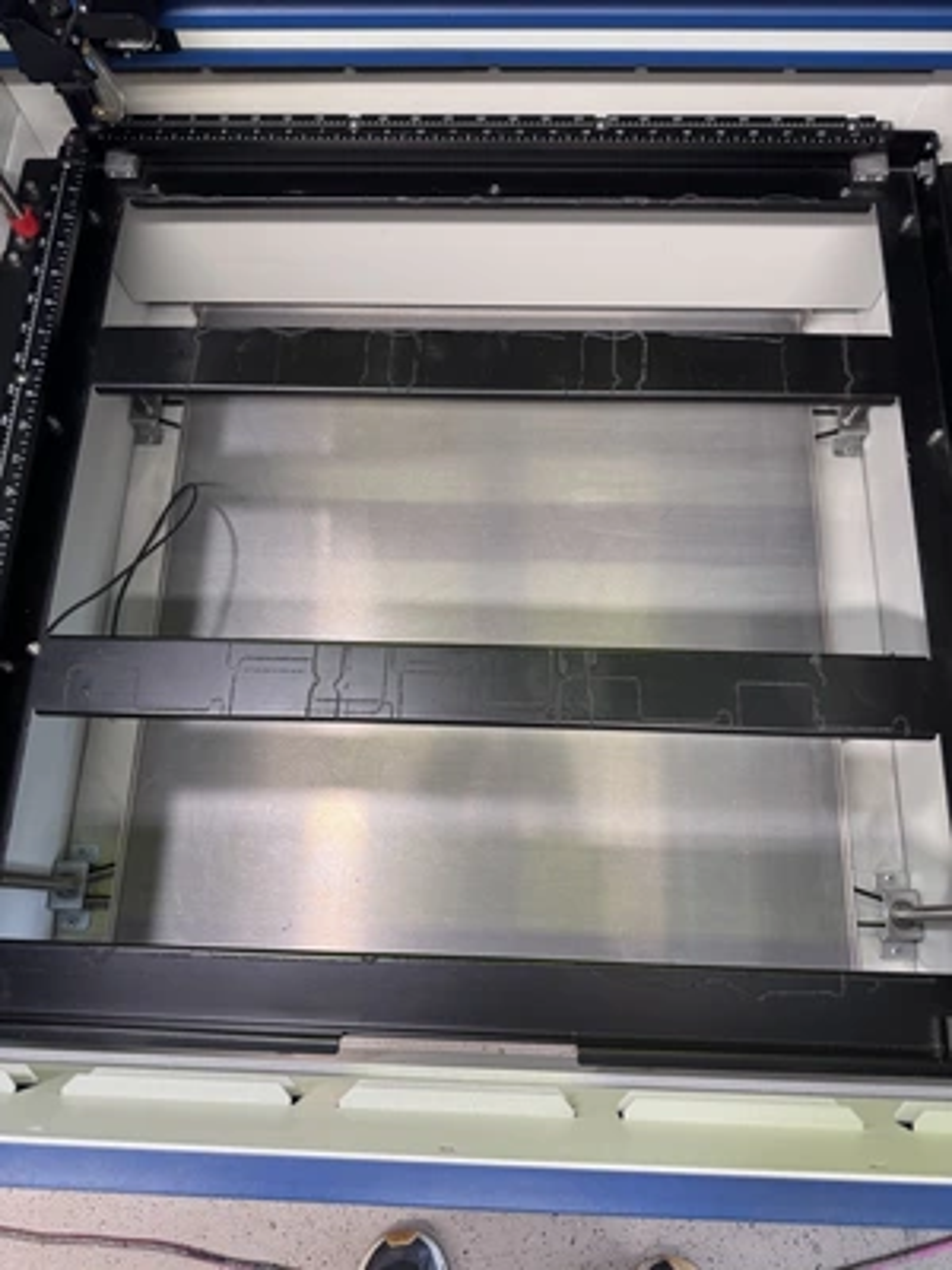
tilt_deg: -73.2
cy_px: 635
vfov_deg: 71.6
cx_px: 476
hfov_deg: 56.8
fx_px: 880
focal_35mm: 24
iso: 125
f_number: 1.78
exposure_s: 1/60
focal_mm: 6.76
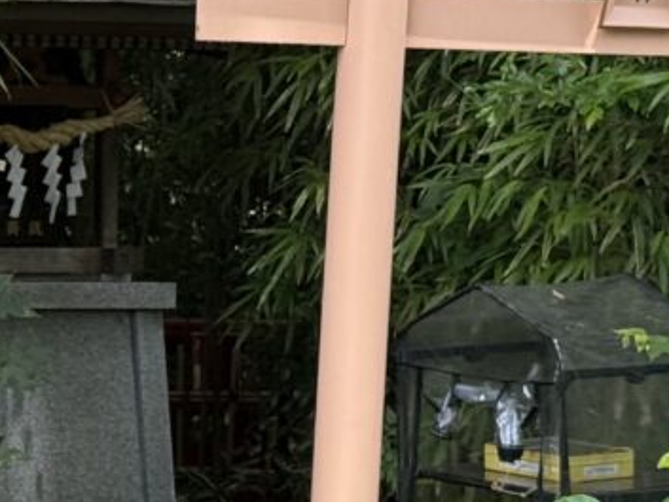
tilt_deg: -0.2
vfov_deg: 8.5
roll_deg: -0.5
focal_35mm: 174
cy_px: 261
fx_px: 3364
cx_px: -432
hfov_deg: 10.8
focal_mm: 6.76
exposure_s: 1/363
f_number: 1.78
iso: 64
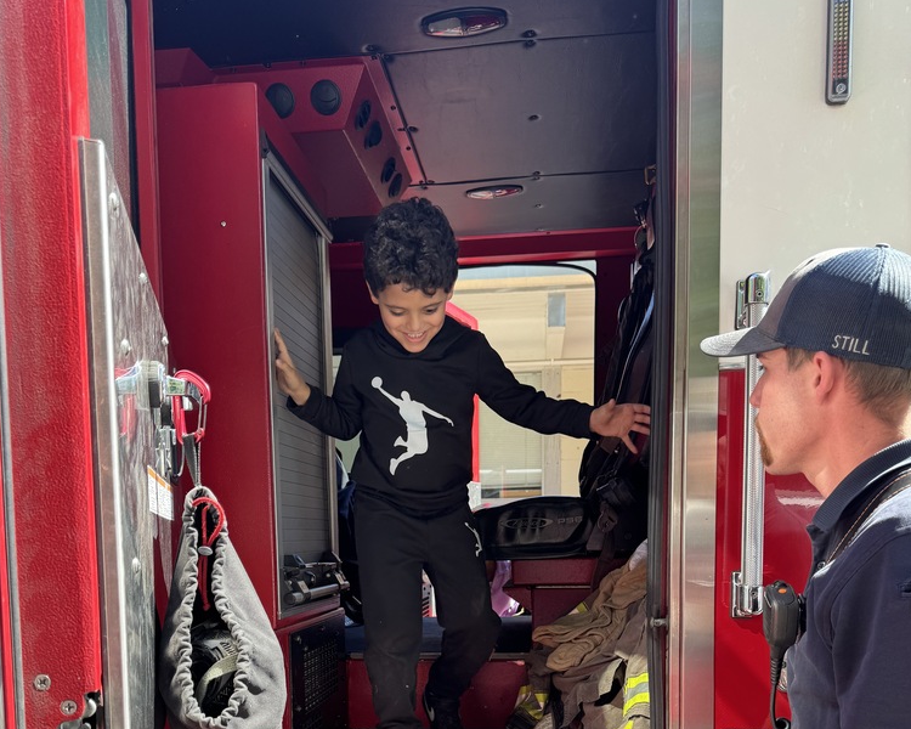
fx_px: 863
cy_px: 617
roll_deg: +3.4
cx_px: 447
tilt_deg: -2.0
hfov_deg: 55.7
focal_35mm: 32
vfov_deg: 43.0
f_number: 1.78
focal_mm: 6.76
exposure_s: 1/311
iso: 80
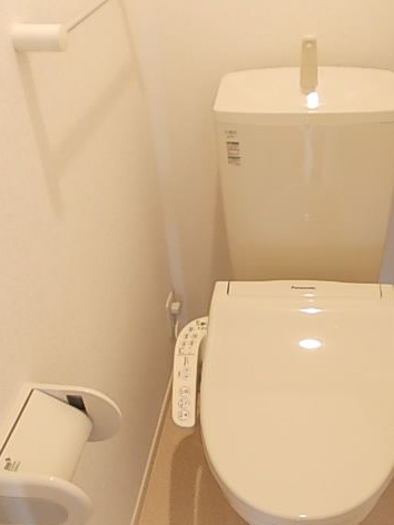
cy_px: 266
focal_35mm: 38
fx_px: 577
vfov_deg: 49.0
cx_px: 255
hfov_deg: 37.4
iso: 200
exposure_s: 1/13
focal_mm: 4
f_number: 2.7
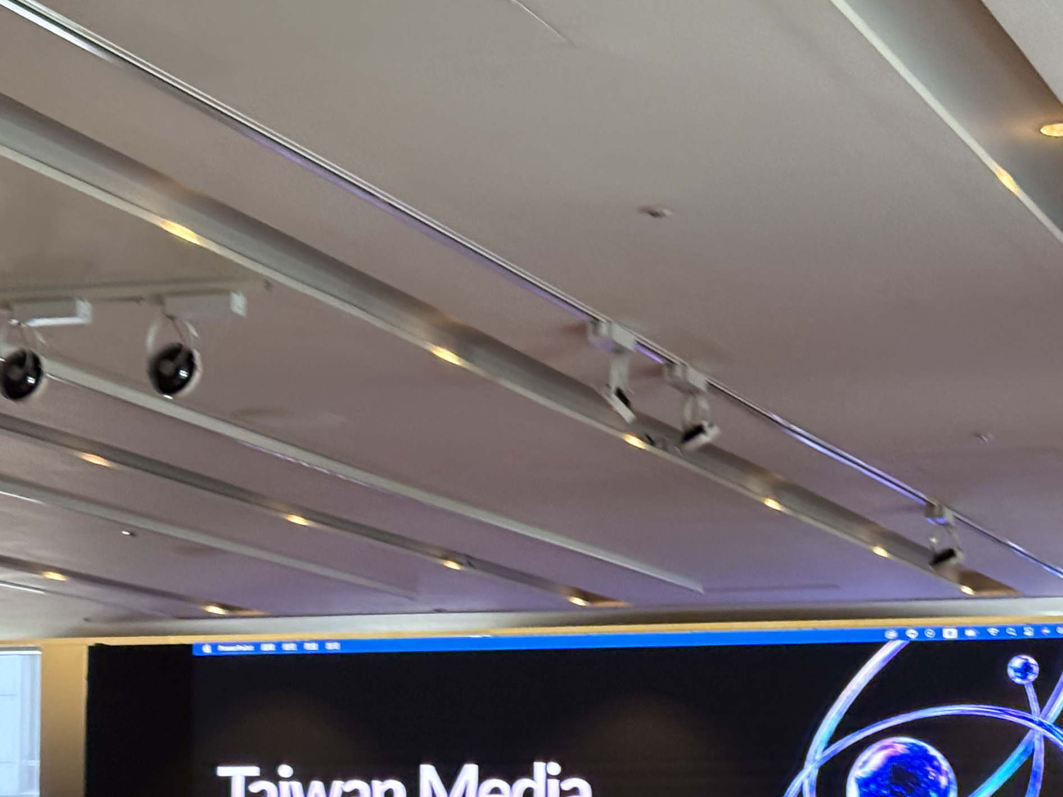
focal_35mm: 111
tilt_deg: +4.0
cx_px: 666
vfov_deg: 13.2
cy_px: 701
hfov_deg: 17.7
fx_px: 3409
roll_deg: -1.8
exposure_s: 1/30
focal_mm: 5.96
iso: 250
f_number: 1.6
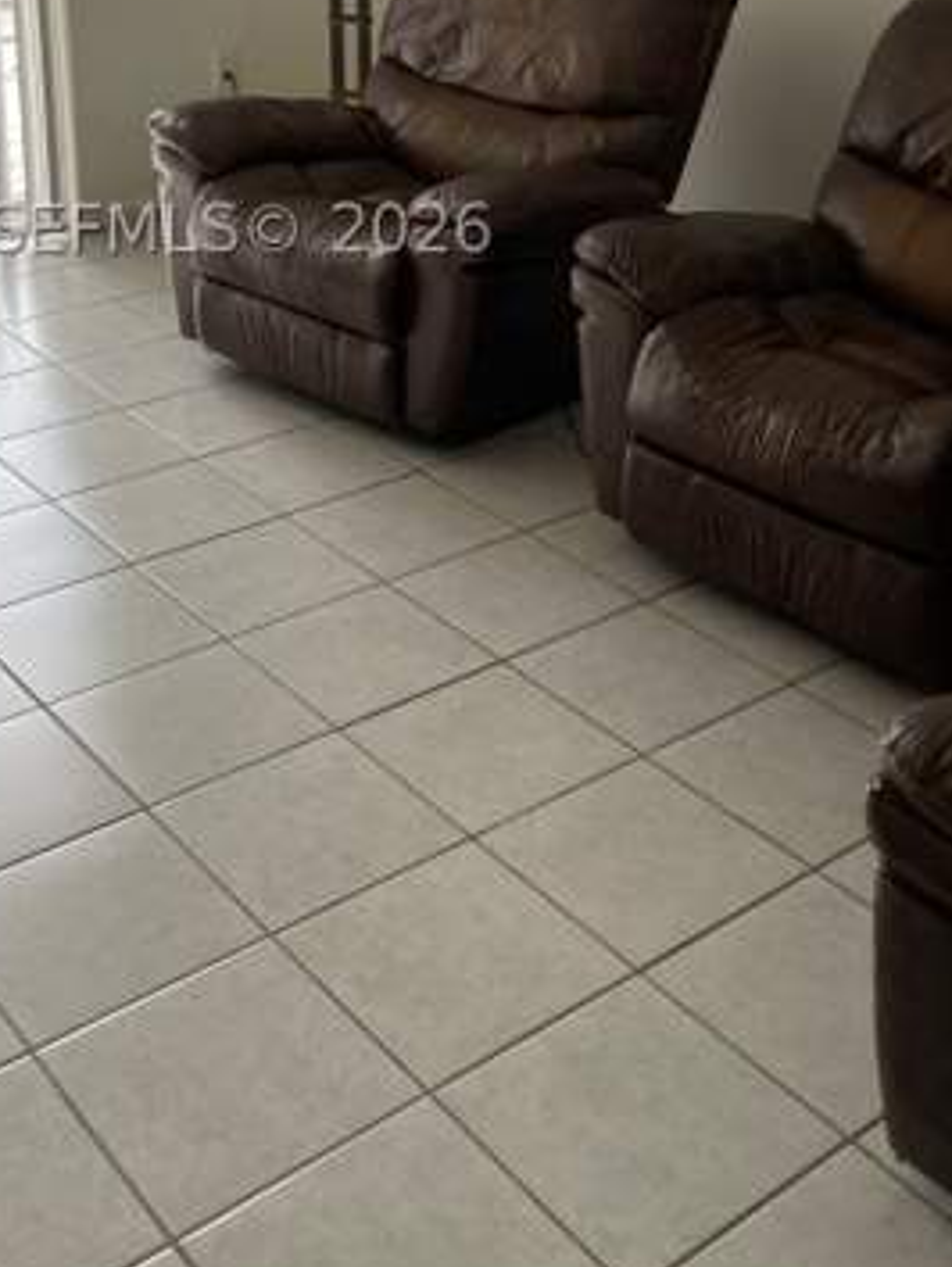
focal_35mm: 47
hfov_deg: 30.9
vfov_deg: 38.7
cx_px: 408
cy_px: 229
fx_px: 1721
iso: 125
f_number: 1.6
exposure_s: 1/120
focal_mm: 4.2
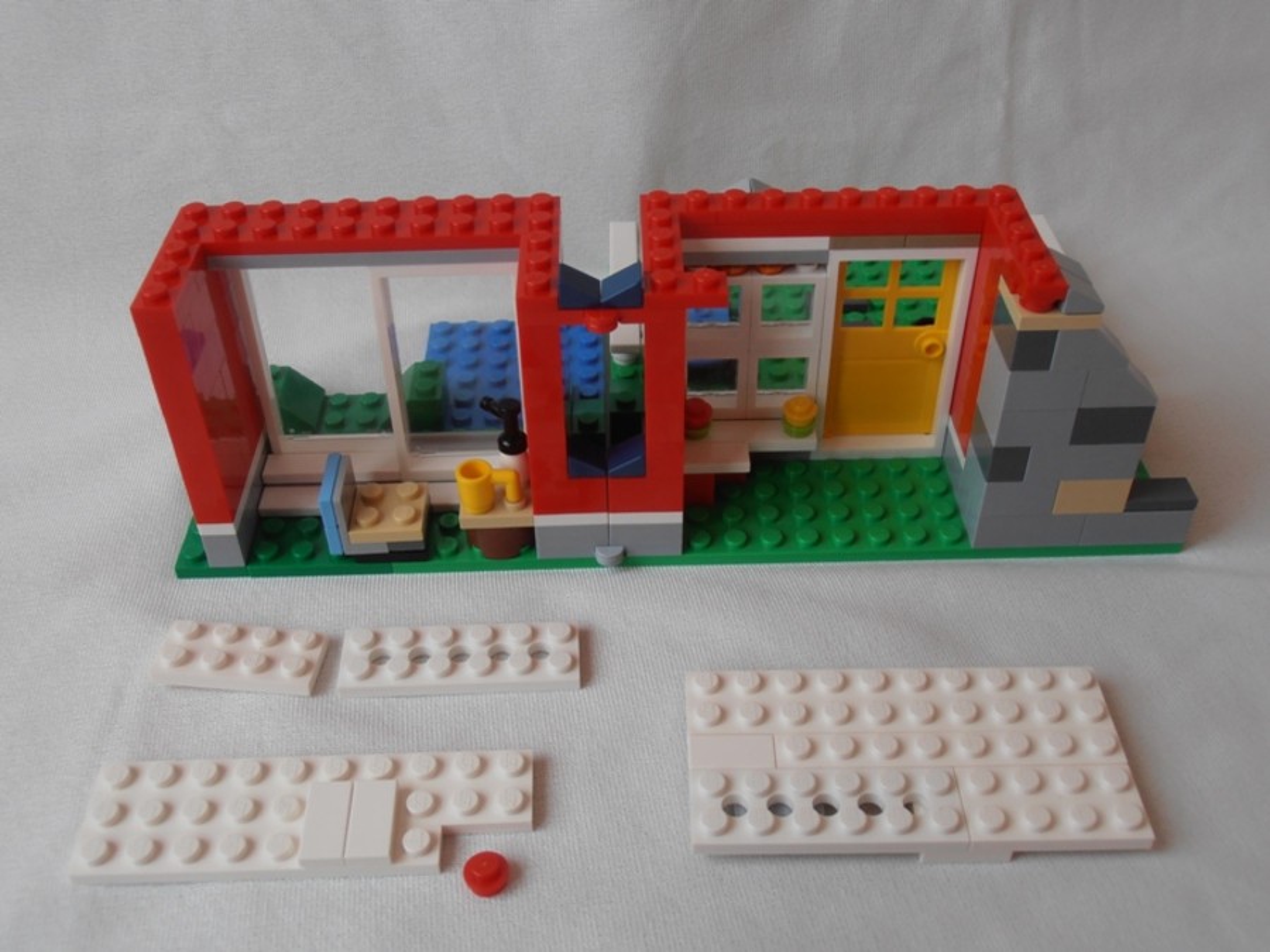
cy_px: 476
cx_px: 635
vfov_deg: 38.7
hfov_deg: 50.1
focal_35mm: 37
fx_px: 1357
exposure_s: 1/80
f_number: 3.9
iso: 80
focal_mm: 6.61
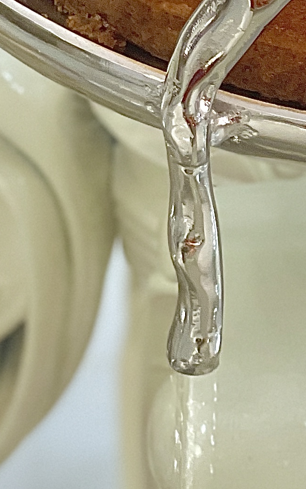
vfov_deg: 7.8
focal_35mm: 262
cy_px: -310
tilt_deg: -29.9
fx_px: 3494
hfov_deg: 5.0
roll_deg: -4.1
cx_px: 463
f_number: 2.2
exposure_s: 1/33
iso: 125
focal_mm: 7.5
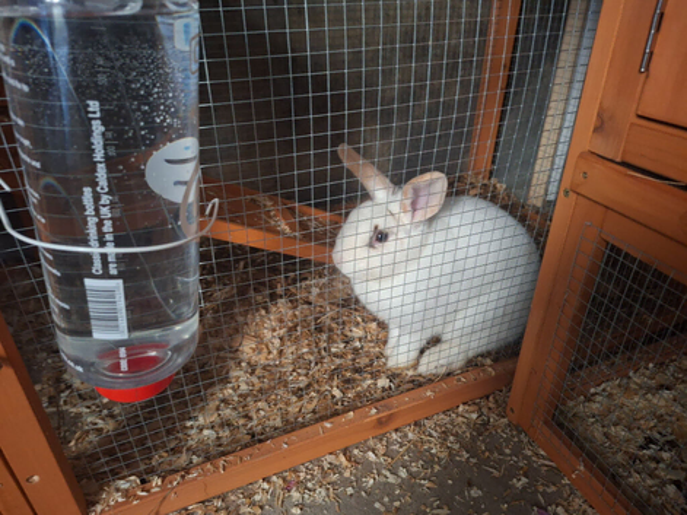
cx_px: 344
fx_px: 456
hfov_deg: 73.9
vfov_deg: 58.9
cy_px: 258
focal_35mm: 23
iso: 640
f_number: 1.8
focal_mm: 5.54
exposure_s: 1/25
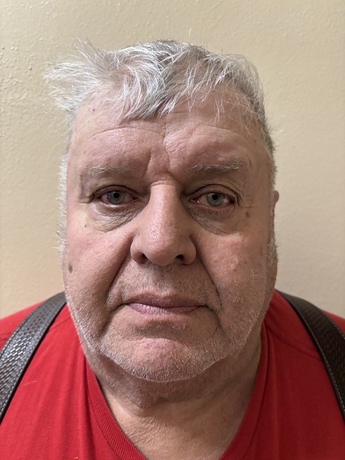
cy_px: 230
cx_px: 172
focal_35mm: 26
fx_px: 346
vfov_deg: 67.3
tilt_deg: -4.4
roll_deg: -4.0
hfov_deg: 53.1
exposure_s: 1/30
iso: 640
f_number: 1.6
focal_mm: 5.96
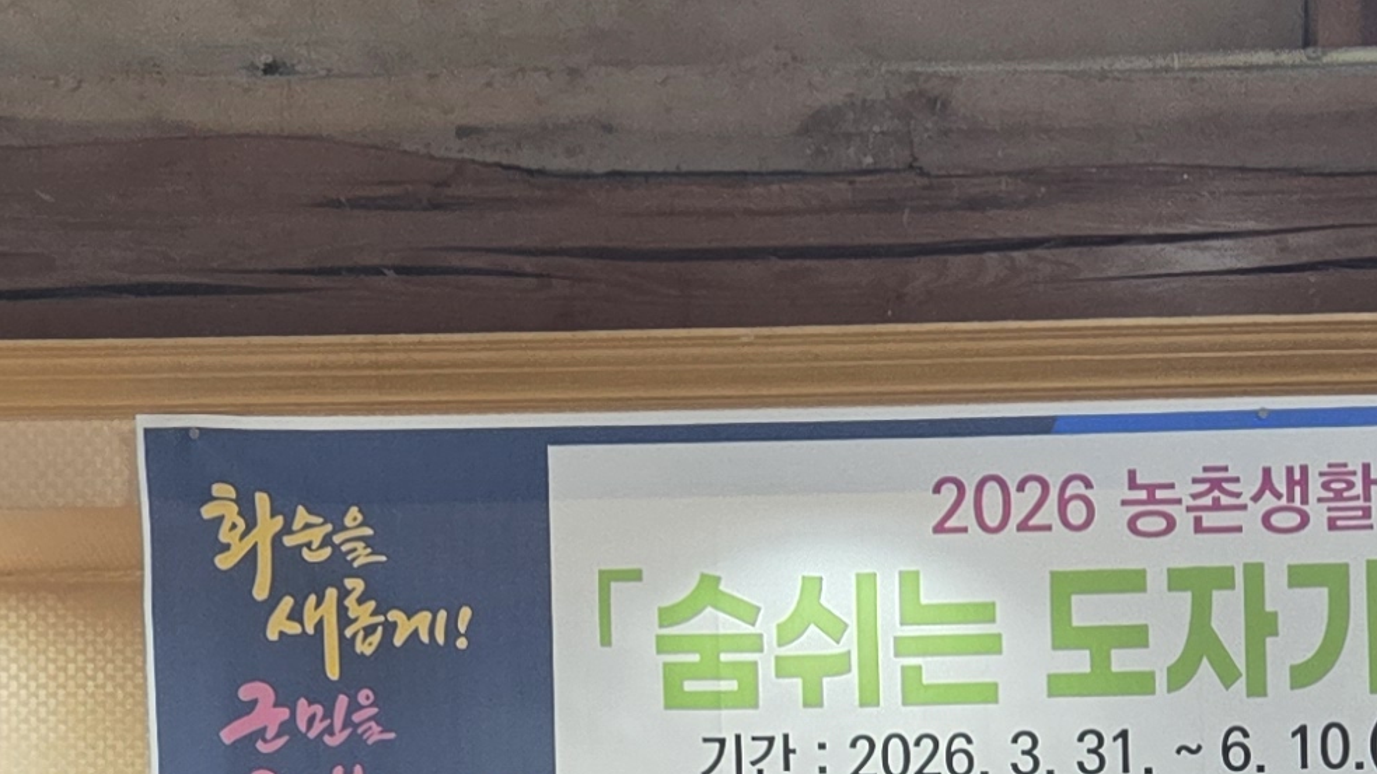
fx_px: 3724
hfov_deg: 20.9
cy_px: 1393
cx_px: 513
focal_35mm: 102
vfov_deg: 11.1
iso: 160
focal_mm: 5.4
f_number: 1.8
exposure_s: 1/120
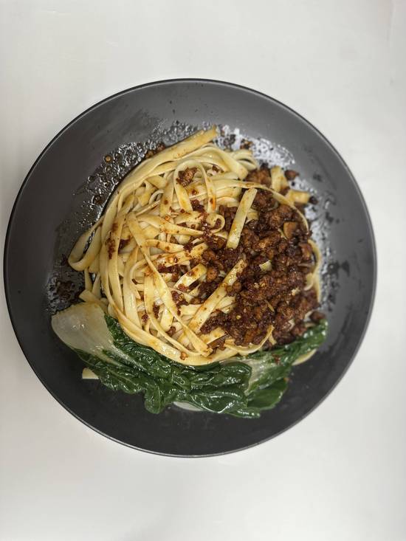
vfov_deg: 71.6
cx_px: 203
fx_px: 375
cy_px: 270
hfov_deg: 56.8
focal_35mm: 24
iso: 125
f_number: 1.78
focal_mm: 6.86
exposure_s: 1/120
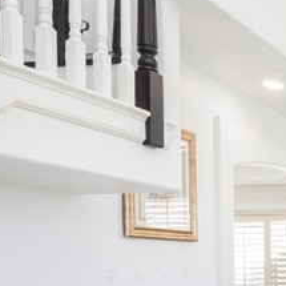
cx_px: 517
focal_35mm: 63
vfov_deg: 26.2
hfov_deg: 19.8
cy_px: 267
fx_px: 589
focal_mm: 7
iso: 250
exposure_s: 1/20
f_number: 8
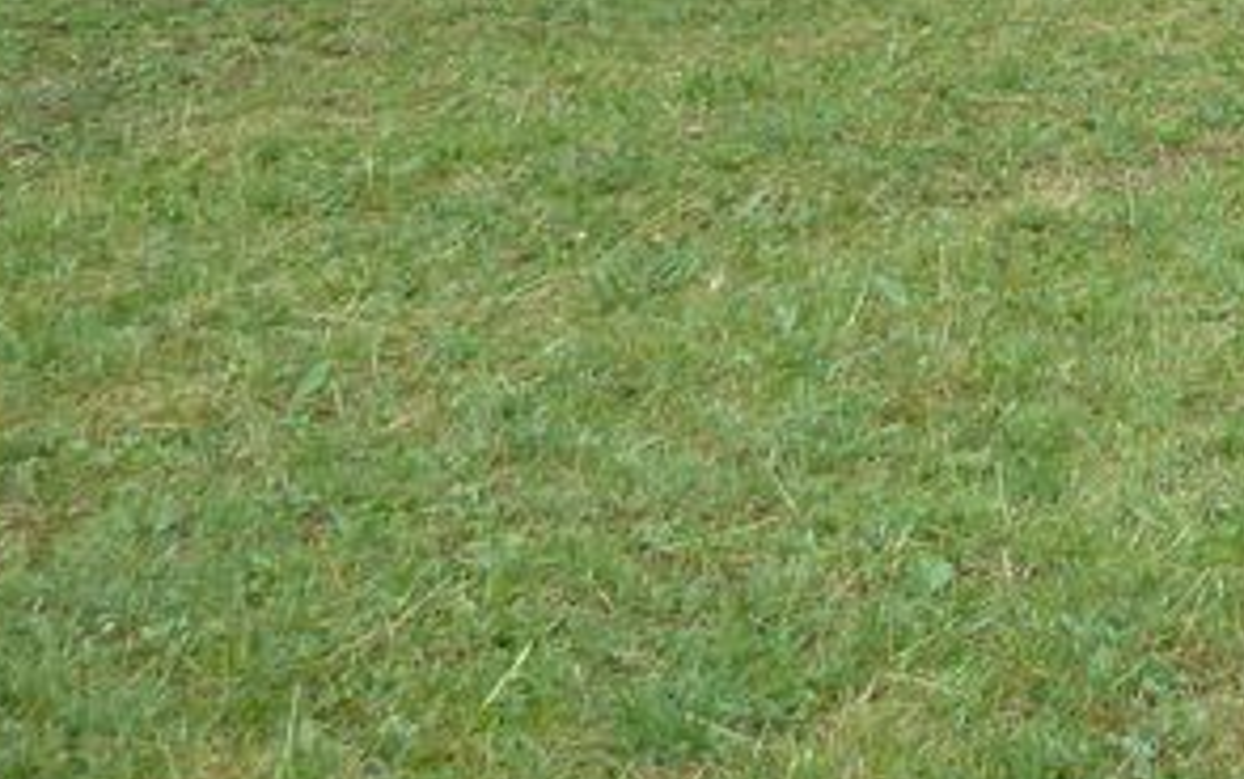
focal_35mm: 72
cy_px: -334
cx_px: 1561
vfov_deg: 16.7
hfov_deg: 25.2
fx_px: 2442
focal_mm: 4.1
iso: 80
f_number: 3.3
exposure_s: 1/60
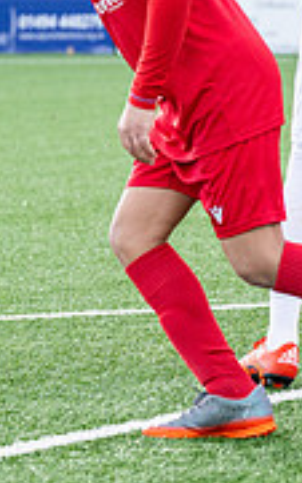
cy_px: 40
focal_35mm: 331
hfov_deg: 3.9
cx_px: 540
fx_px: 4362
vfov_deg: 6.3
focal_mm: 92
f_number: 4
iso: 800
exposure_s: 1/1600
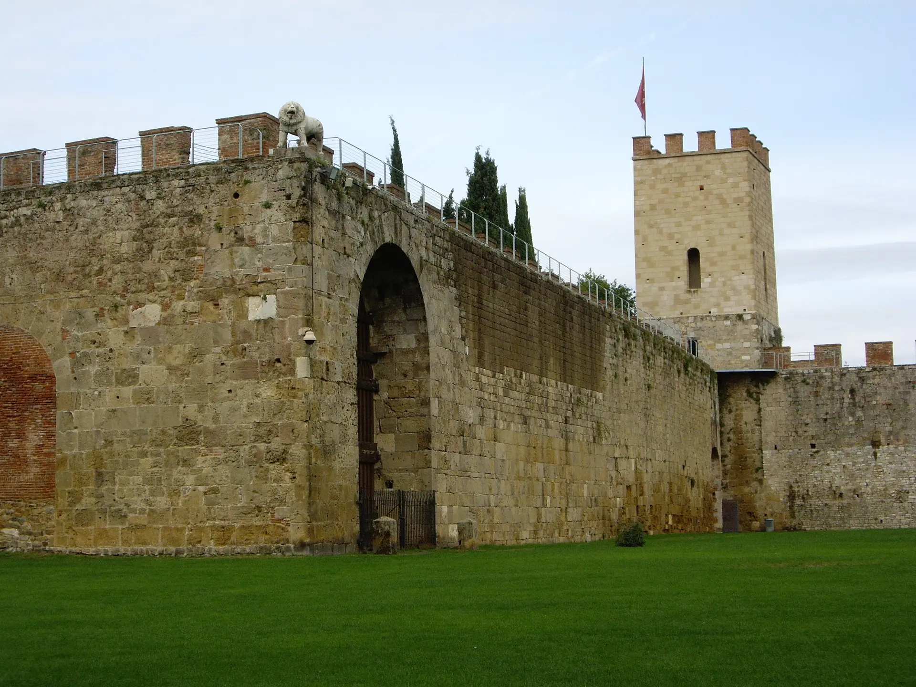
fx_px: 1746
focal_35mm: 66
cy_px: 344
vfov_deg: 22.3
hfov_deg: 29.4
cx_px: 458
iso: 100
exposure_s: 1/320
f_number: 5.8
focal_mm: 10.7
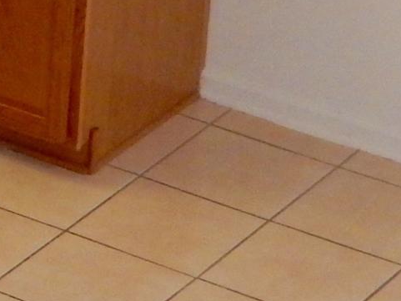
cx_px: -744
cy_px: -173
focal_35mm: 318
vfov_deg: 4.6
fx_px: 3685
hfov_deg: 5.8
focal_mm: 9
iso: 400
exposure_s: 1/20
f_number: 4.5
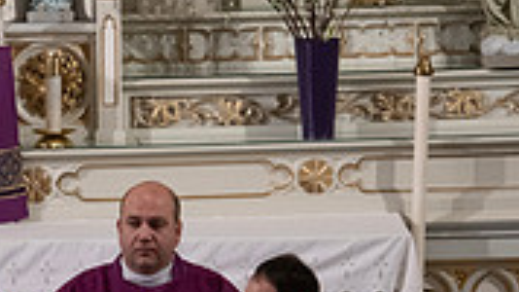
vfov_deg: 2.1
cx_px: -73
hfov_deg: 3.7
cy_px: 387
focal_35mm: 579
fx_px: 7966
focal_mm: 170
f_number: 9
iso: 4000
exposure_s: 1/100
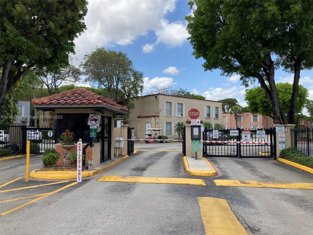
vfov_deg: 49.7
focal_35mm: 28
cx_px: 156
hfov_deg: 63.4
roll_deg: +1.0
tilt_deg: +0.6
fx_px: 253
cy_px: 118
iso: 20
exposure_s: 1/1350
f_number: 1.8
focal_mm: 3.99
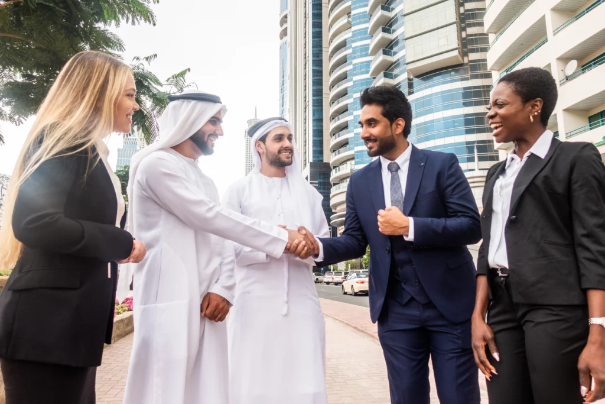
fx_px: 403
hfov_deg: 73.7
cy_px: 202
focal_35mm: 24
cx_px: 302
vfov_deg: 53.1
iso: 200
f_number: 2.8
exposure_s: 1/250
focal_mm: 8.8
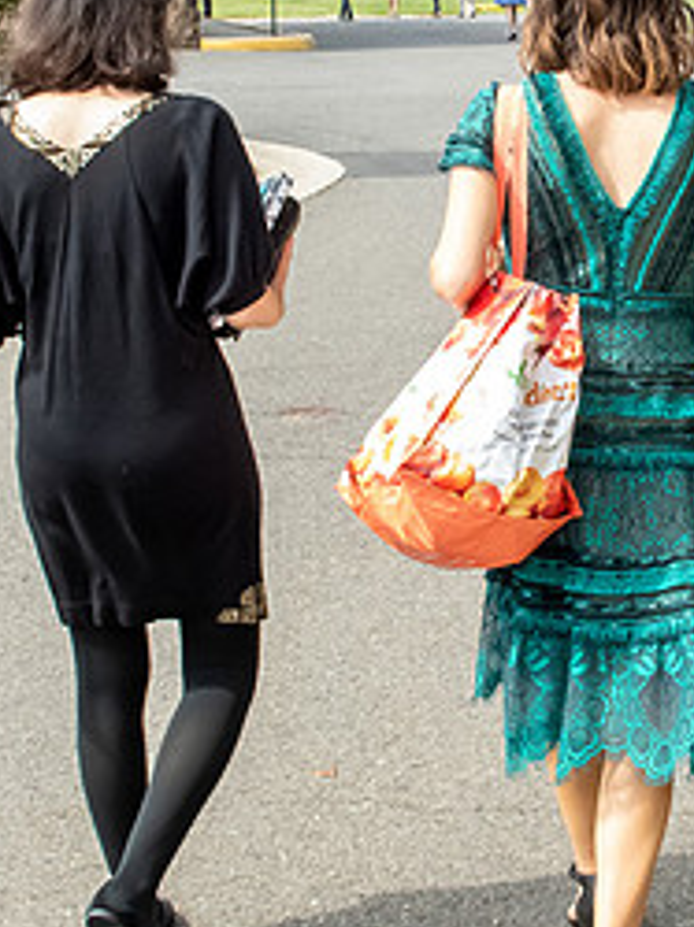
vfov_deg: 21.4
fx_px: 2437
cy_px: 237
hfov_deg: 16.1
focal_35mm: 91
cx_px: 587
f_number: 10
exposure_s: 1/250
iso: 800
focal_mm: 17
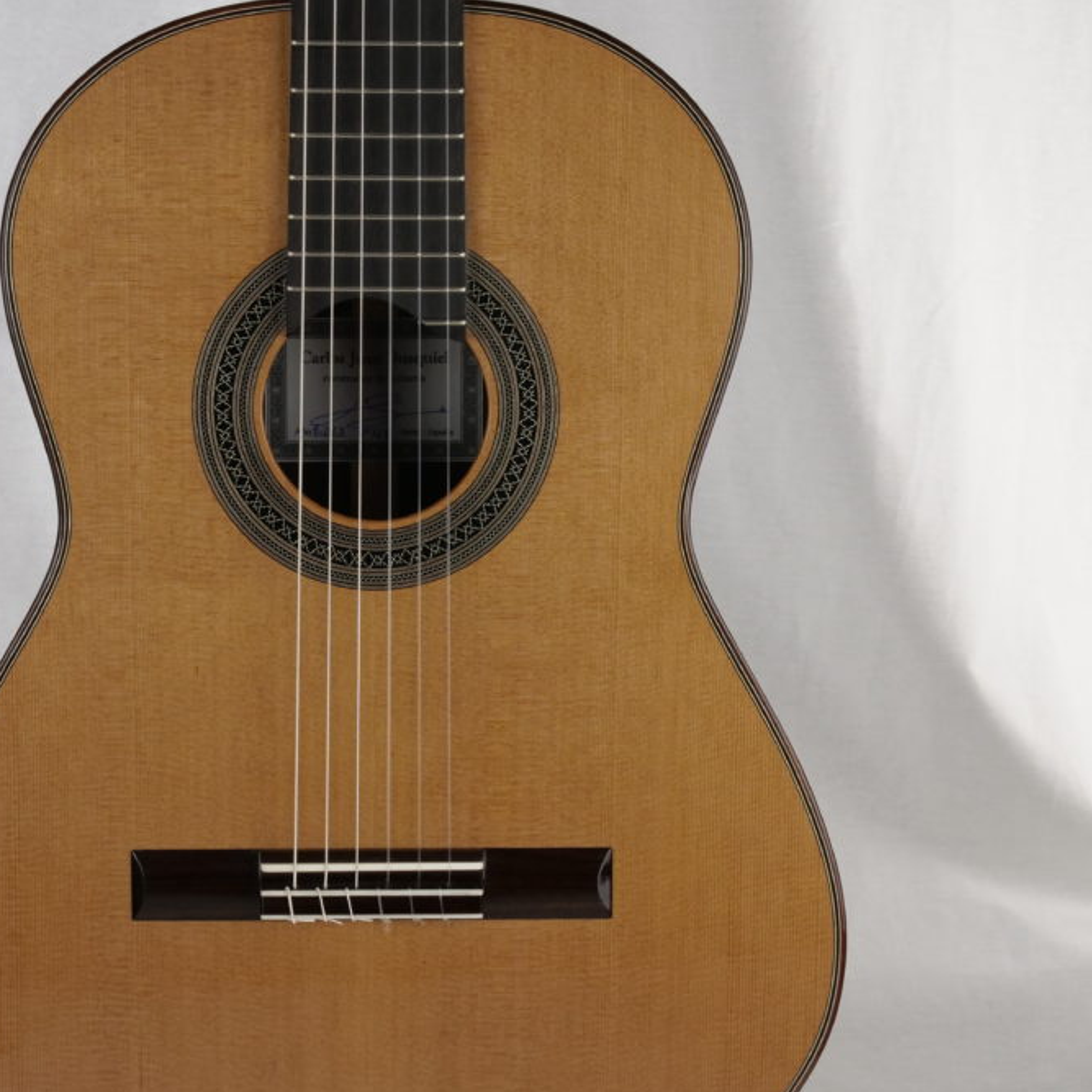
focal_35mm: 82
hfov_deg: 21.1
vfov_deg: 21.1
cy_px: 627
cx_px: 382
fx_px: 2927
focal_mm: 29
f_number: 10
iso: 640
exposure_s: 1/60
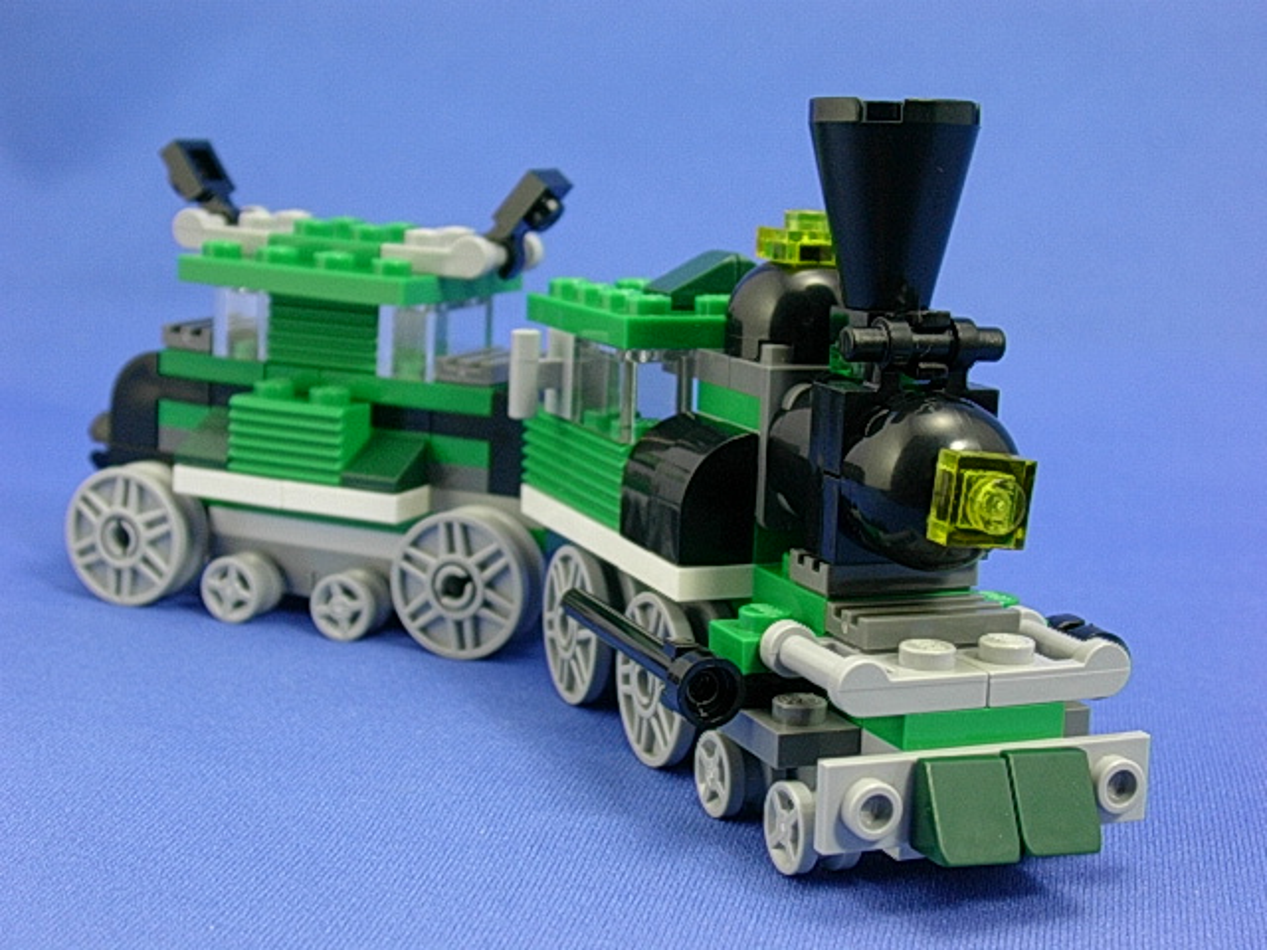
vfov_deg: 24.4
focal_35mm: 60
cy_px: 475
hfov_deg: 32.2
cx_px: 634
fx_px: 2196
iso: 70
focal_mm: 9
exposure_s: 1/10.6
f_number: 3.4
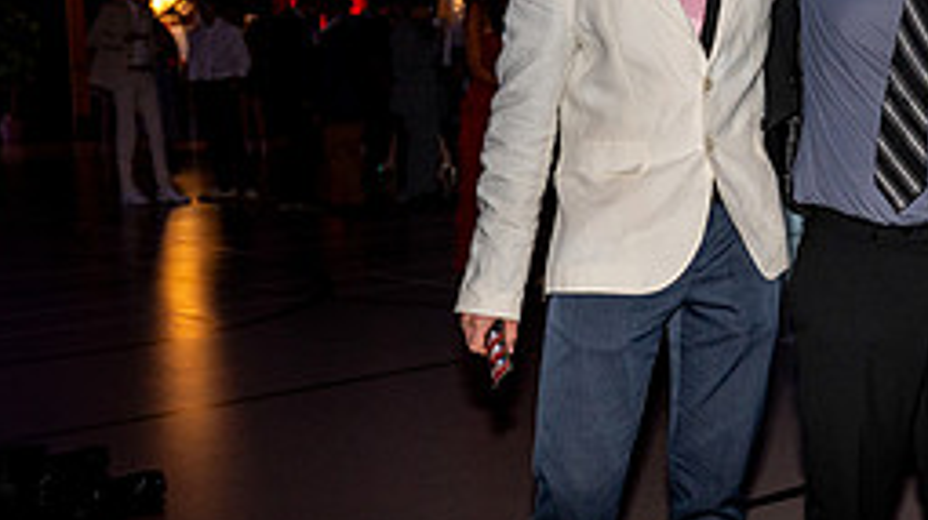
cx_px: 921
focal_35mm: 62
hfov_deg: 31.4
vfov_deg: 19.4
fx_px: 1525
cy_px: 256
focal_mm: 26
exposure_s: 1/80
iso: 1250
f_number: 4
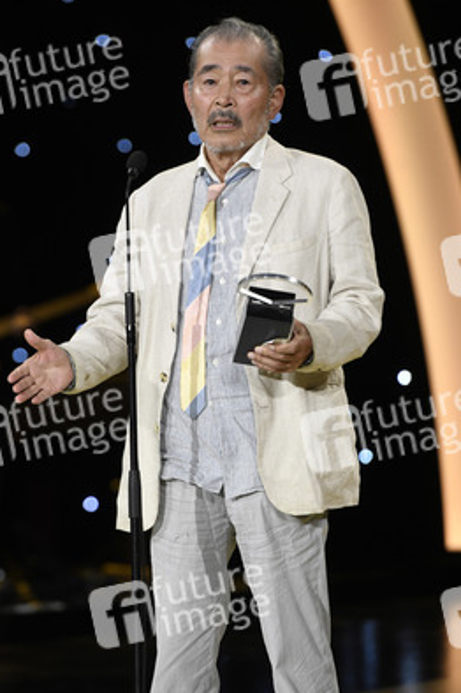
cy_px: 343
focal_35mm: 203
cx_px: 230
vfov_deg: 10.1
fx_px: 3906
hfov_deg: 6.8
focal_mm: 200
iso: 2000
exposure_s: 1/320
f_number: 4
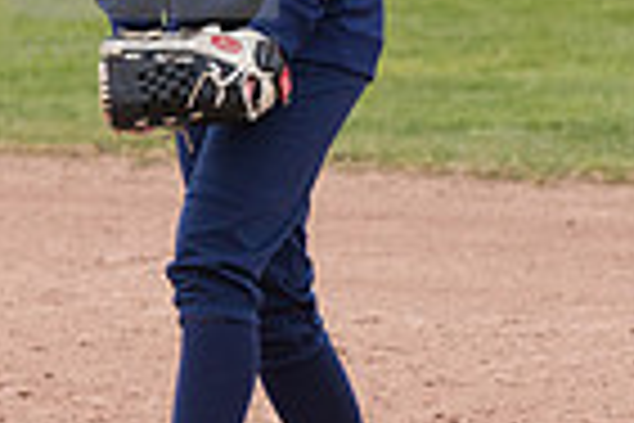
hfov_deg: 2.7
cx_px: 144
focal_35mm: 760
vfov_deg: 1.8
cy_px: -101
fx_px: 13383
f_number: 5.6
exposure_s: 1/1600
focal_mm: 185
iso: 640
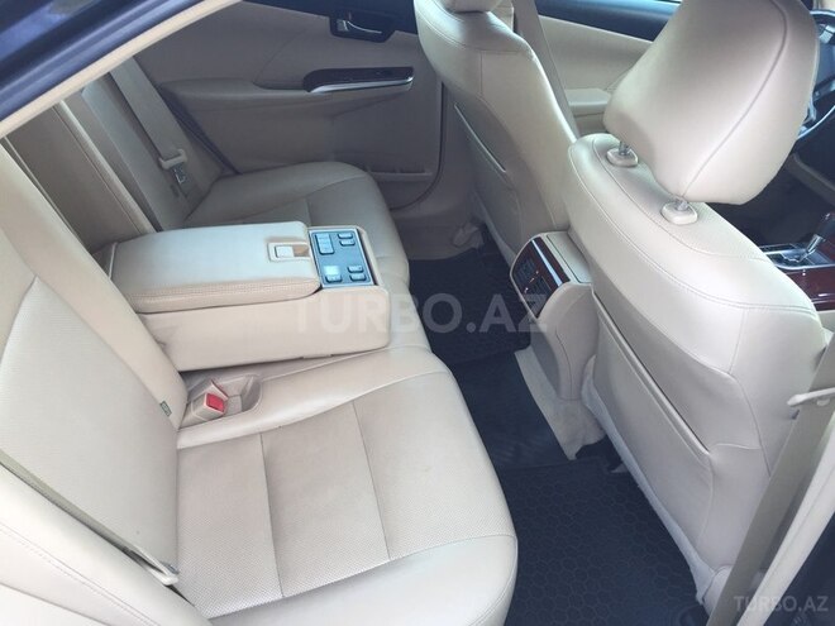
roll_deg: -8.9
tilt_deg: -38.2
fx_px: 700
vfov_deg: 48.2
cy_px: 313
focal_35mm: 29
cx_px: 418
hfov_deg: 61.7
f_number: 2.2
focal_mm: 4.15
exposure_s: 1/50
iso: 40
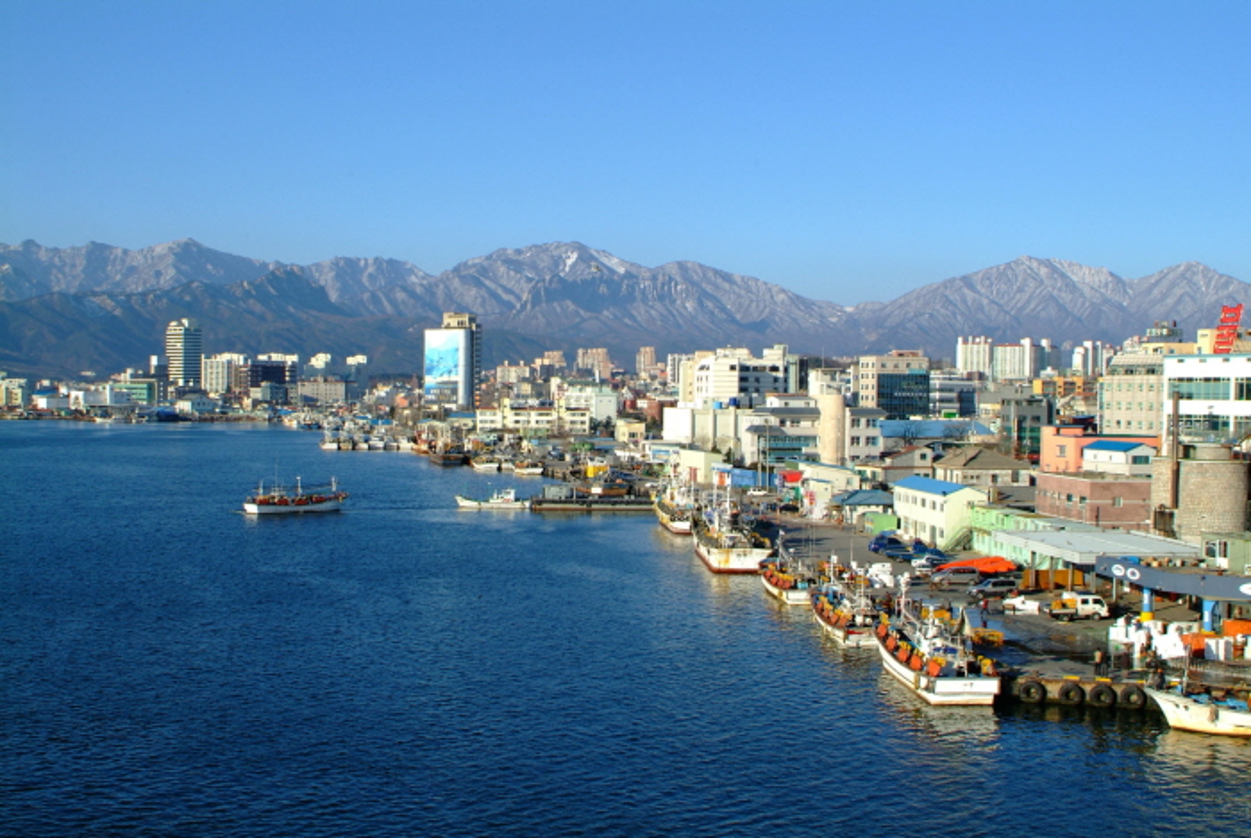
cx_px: 626
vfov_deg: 32.0
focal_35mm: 42
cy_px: 419
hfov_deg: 46.3
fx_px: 1462
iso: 200
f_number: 8
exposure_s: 1/250
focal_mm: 28
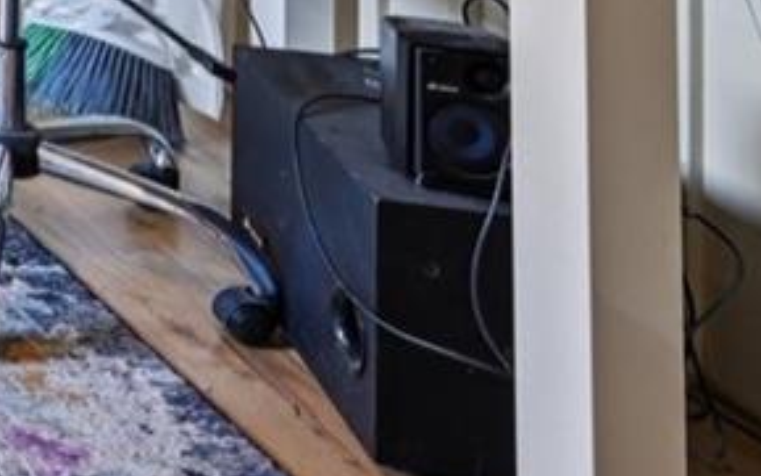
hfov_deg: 17.0
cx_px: -858
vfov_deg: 13.3
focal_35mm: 79
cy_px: -581
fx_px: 1639
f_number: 7.1
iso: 220
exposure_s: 1/15
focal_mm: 14
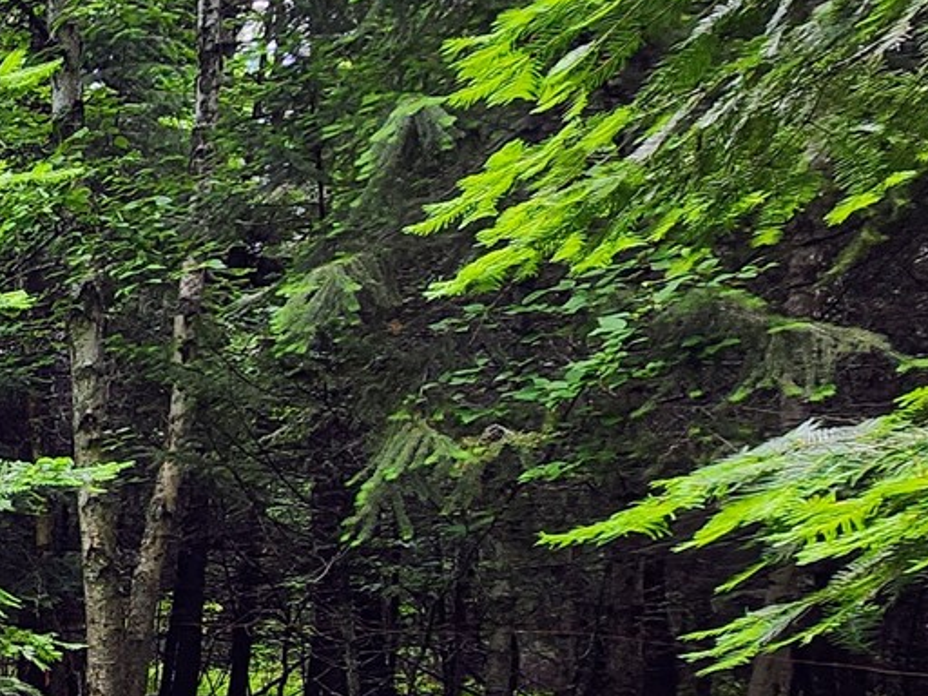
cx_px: -740
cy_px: 700
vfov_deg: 26.5
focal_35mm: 52
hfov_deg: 22.2
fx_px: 1394
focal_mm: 2.2
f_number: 2.2
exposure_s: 1/133
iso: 50
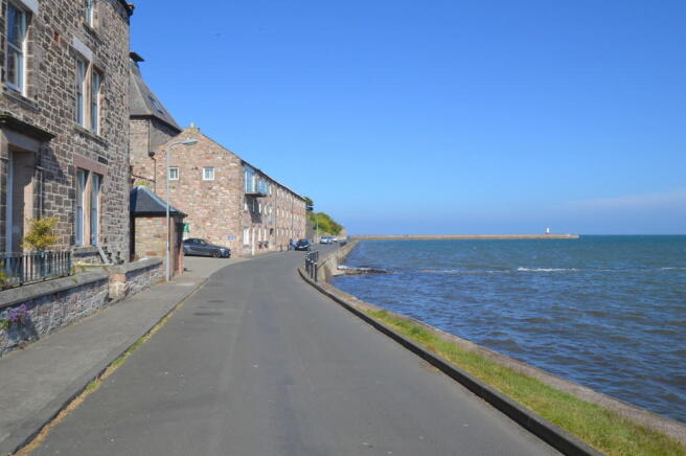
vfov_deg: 53.0
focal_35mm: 24
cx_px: 343
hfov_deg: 73.8
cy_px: 228
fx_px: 457
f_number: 8
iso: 100
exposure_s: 1/250
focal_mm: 16
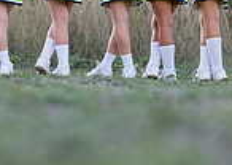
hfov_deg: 9.5
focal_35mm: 211
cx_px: 1
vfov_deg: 6.8
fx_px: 1389
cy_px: 38
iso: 160
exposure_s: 1/500
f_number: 1.2
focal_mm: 50
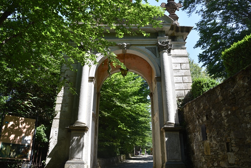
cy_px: 84
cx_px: 113
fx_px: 202
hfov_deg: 63.5
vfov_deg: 45.0
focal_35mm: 29
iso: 360
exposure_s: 1/250
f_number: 8
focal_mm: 24
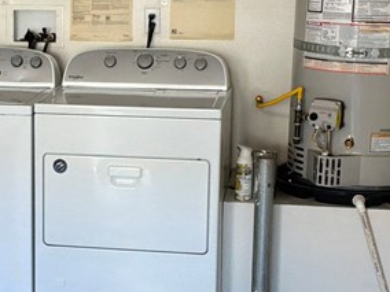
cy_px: 158
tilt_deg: -11.5
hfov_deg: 19.2
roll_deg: +0.1
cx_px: 54
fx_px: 1138
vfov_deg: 14.6
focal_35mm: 101
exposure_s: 1/60
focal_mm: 3
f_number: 1.8
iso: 64
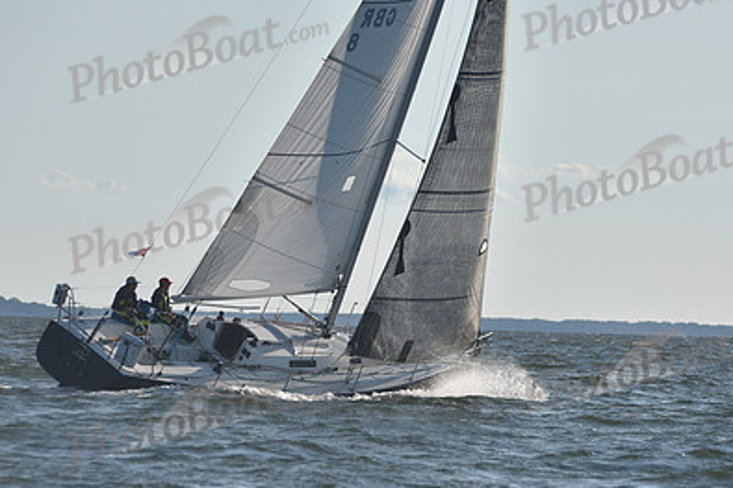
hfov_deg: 7.0
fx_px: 5983
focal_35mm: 294
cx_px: 427
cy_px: 296
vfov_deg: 4.7
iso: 250
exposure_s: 1/800
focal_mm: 200
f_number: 7.1
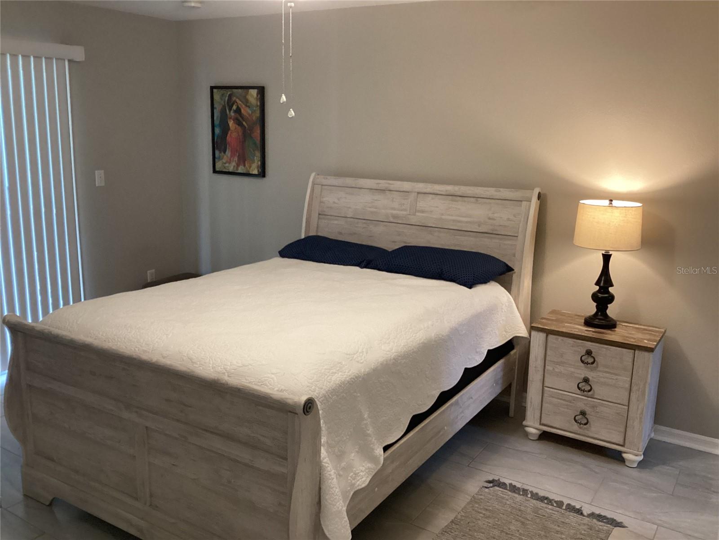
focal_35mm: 31
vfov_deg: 45.4
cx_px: 360
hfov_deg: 58.4
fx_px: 644
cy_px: 270
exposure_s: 1/60
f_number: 2.4
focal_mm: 3.3
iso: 400
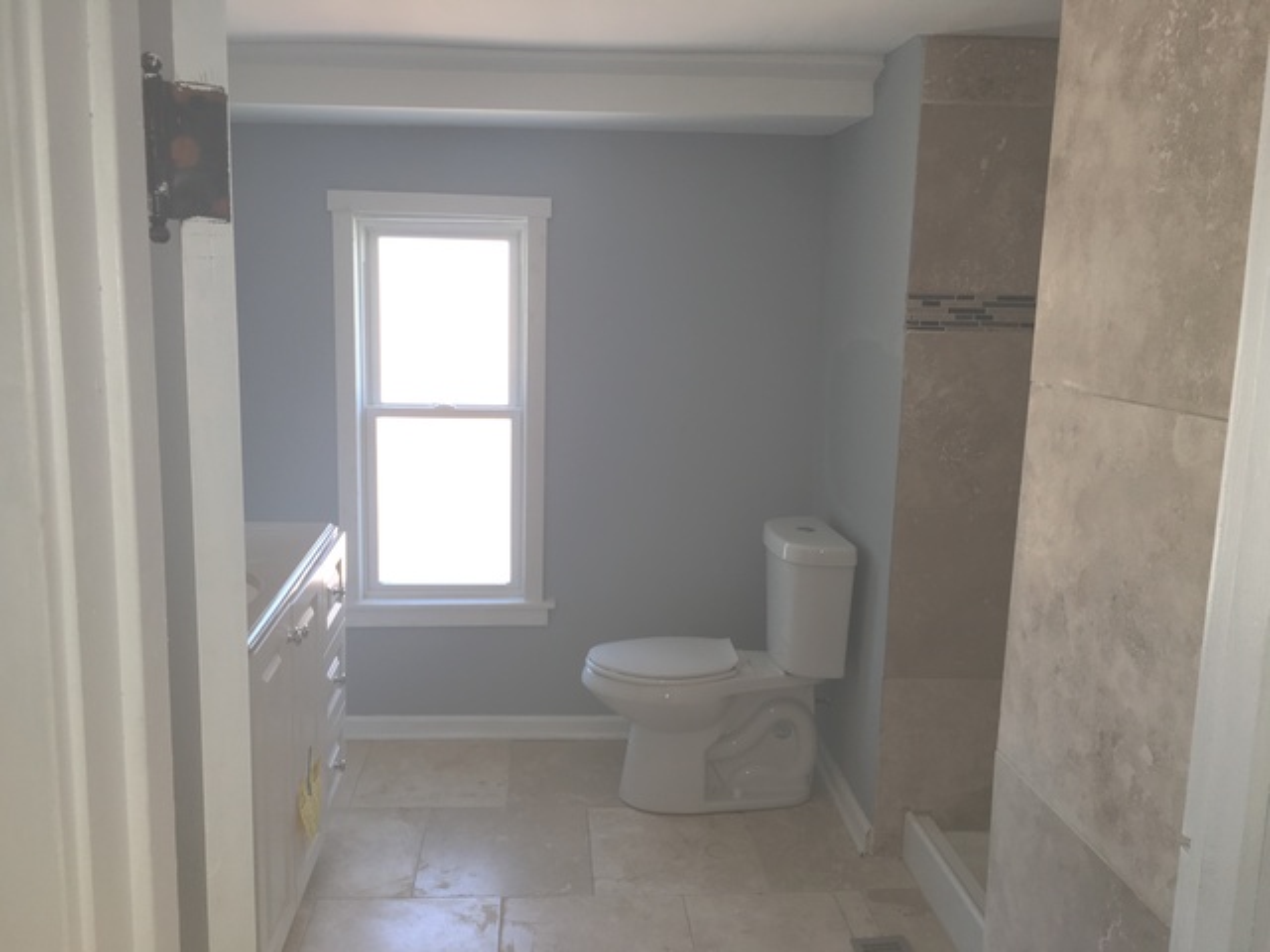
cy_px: 476
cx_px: 635
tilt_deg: -9.4
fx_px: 1064
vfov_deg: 48.2
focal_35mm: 29
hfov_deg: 61.7
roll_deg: -1.5
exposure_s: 1/37
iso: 25
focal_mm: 4.15
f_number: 2.2
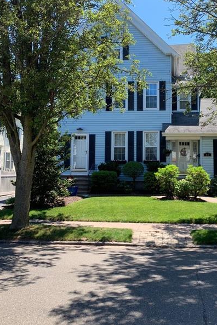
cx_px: 144
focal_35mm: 35
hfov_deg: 37.5
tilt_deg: +5.3
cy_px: 151
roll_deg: -0.1
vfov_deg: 54.4
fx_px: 316
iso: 25
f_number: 1.8
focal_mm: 4.25
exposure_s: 1/664
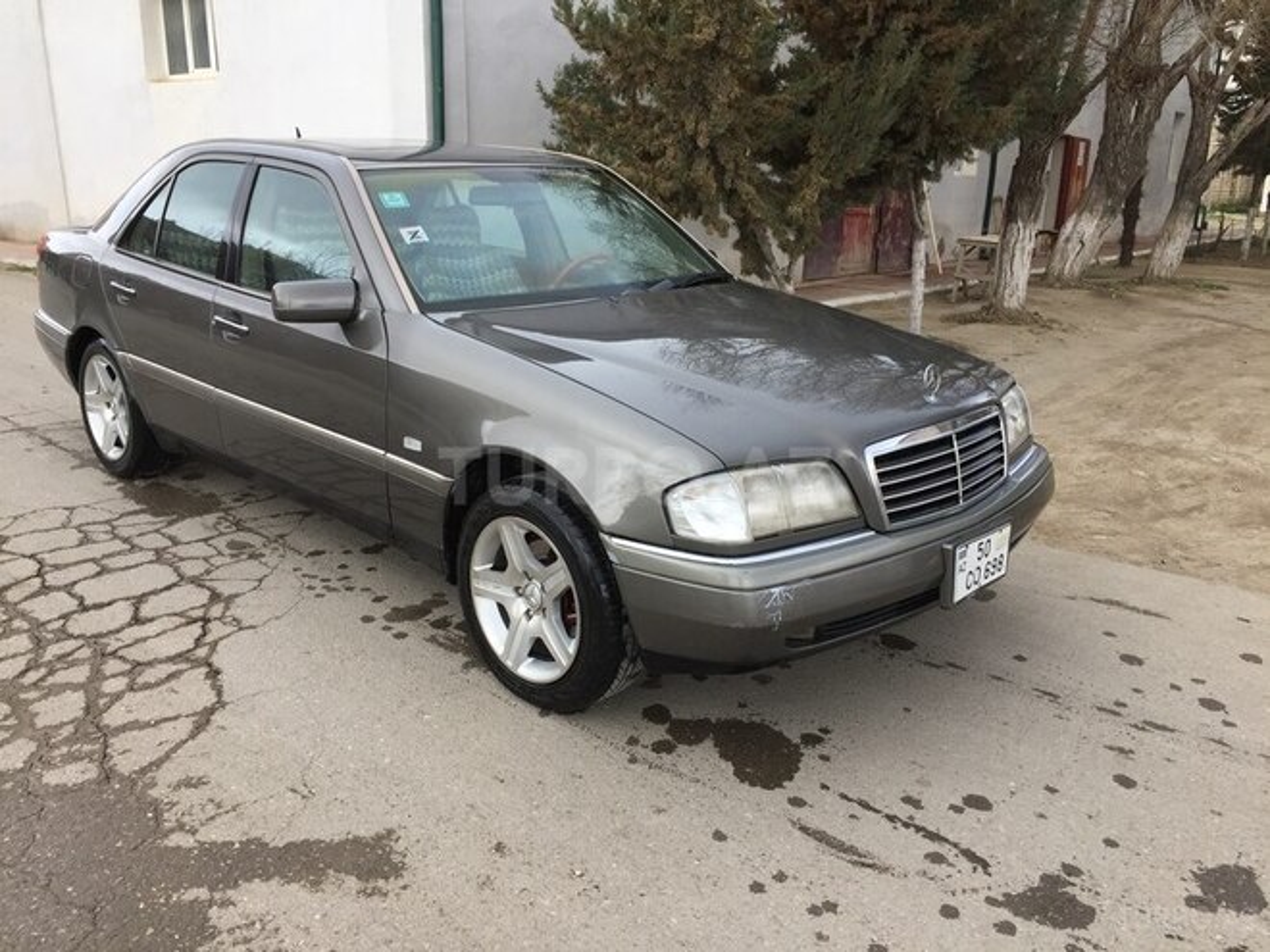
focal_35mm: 29
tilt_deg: -14.7
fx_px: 1064
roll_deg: -1.2
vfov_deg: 48.2
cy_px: 476
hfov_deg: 61.7
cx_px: 635
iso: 32
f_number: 2.2
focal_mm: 4.15
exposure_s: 1/488
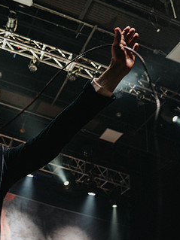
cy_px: 135
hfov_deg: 32.2
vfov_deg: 44.7
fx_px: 291
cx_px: 10
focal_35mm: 42
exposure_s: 1/40
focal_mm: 24
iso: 1600
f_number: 2.8
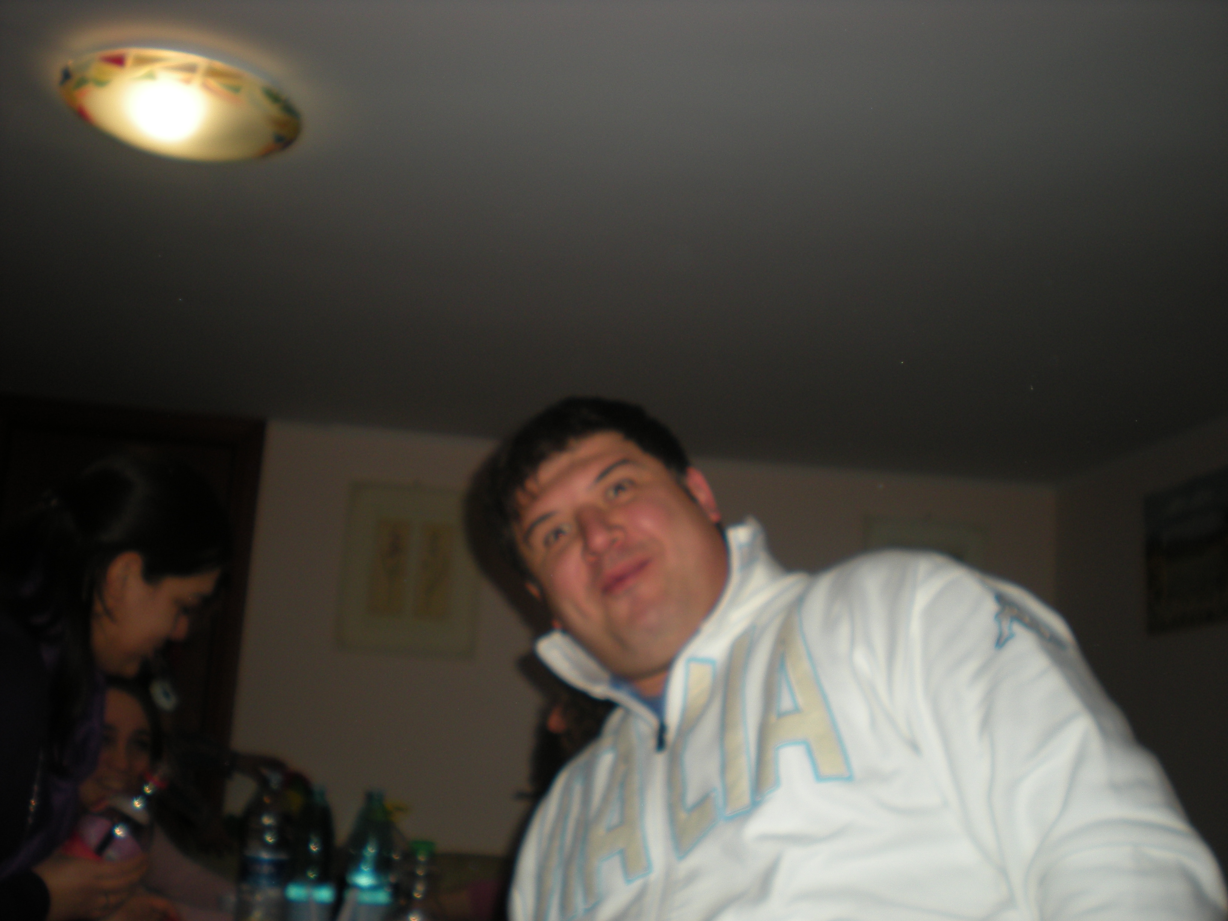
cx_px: 614
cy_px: 460
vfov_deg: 37.7
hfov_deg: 49.0
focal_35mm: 38
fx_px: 1348
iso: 64
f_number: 3.1
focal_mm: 6.3
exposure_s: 1/60
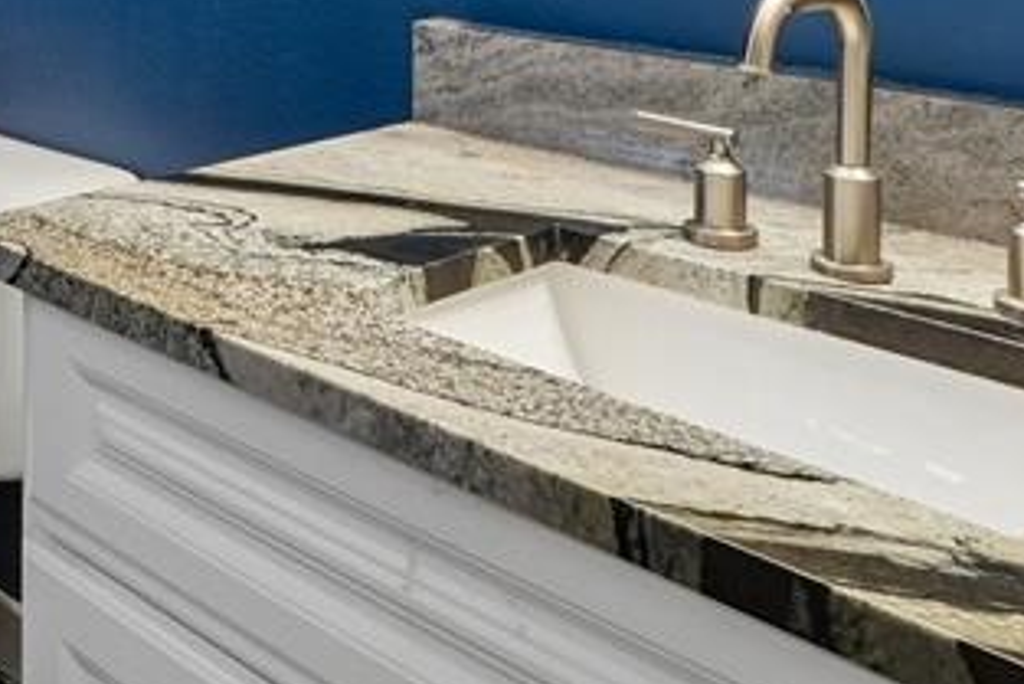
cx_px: 115
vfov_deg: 24.6
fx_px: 1394
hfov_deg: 37.8
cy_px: -167
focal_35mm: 49
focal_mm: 10
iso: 320
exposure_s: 1/8
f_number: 9
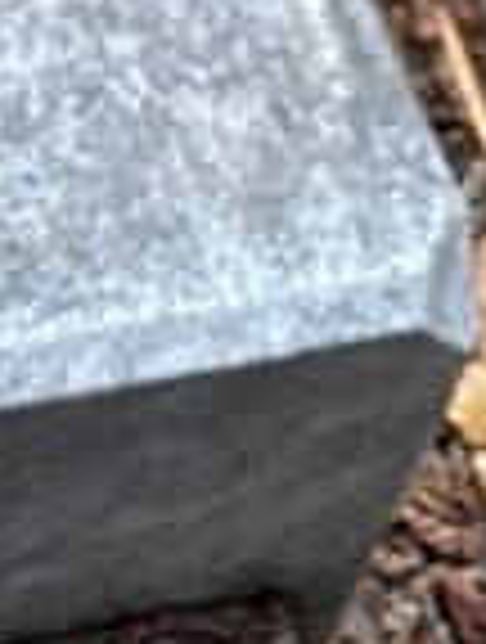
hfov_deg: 5.5
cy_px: -1729
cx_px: -652
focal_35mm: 261
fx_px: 4864
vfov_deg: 6.4
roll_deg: -1.1
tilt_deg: -39.0
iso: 160
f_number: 1.6
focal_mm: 5.96
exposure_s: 1/60
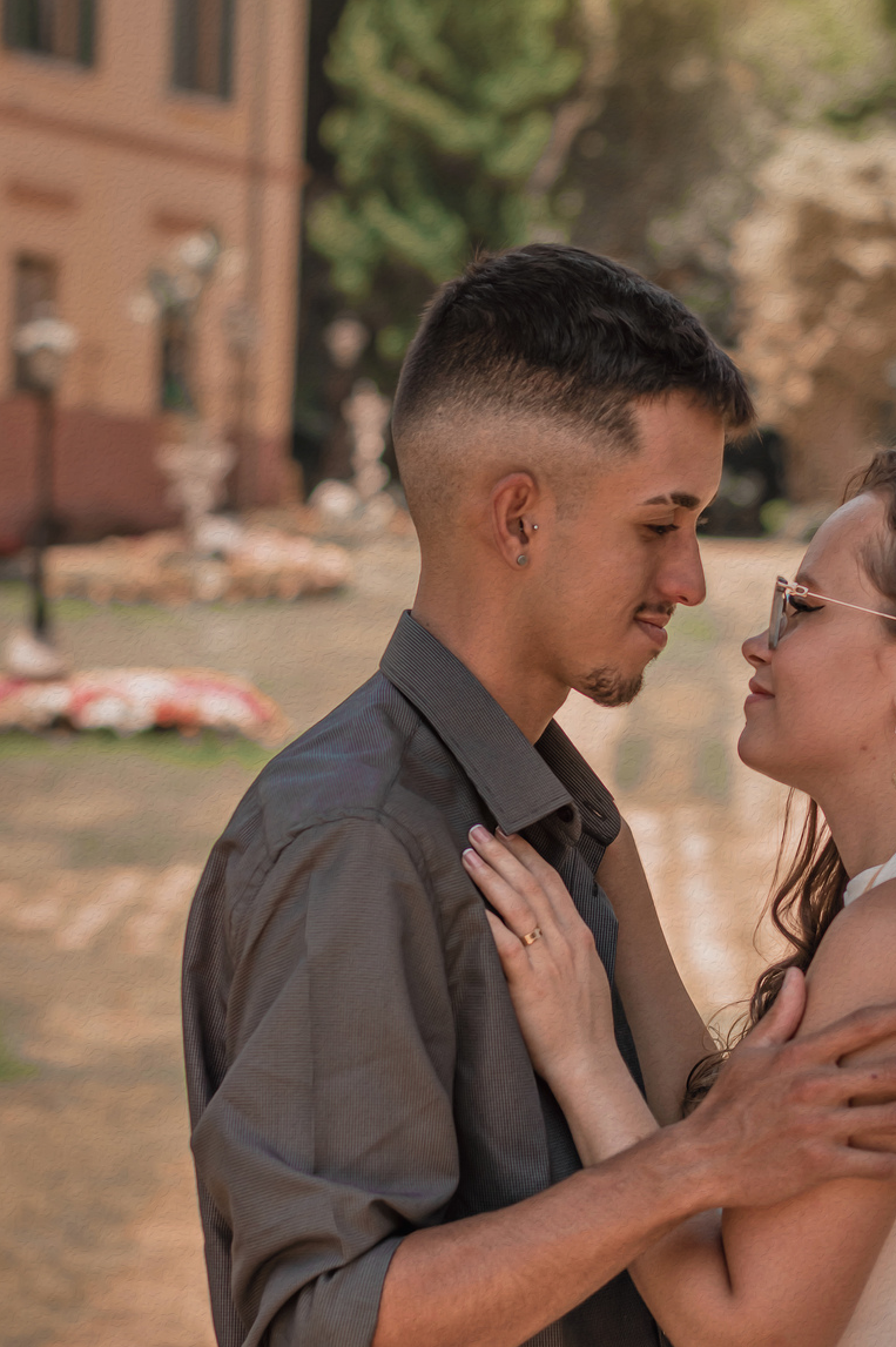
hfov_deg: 11.6
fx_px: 4412
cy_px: 681
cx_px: 694
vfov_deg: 17.4
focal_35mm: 118
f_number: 2.8
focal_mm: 50
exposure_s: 1/1000
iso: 100
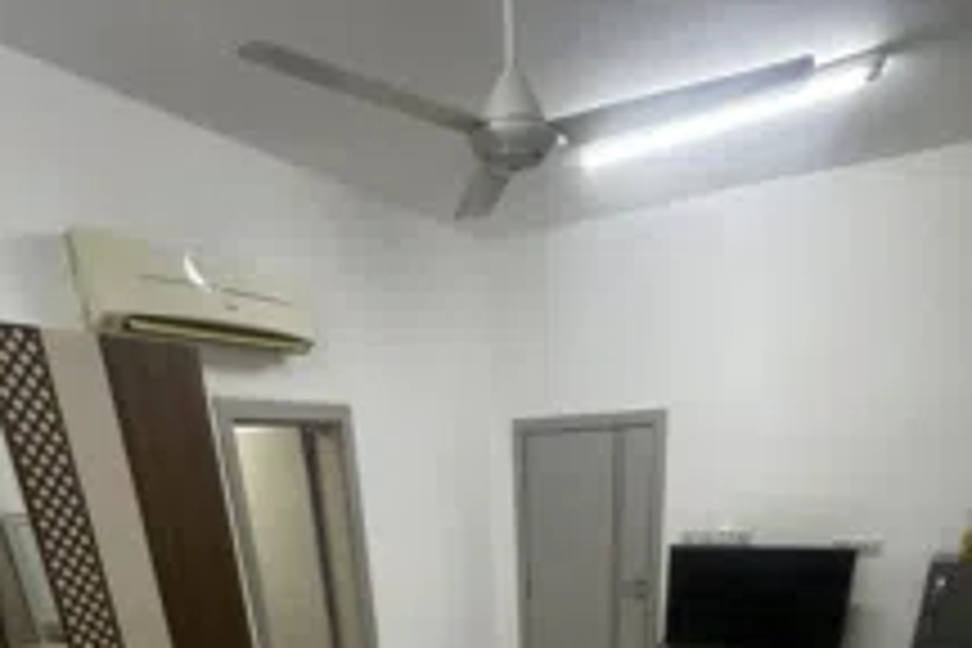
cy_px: 814
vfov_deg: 35.3
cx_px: 500
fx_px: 729
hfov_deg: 67.4
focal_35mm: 27
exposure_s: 1/50
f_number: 2.2
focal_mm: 2.22
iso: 200
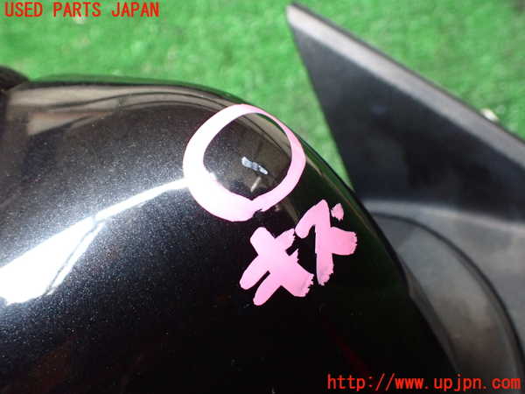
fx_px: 455
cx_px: 262
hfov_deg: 60.0
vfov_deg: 46.8
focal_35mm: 30
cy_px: 197
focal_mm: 5.4
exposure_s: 1/100
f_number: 2.3
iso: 800
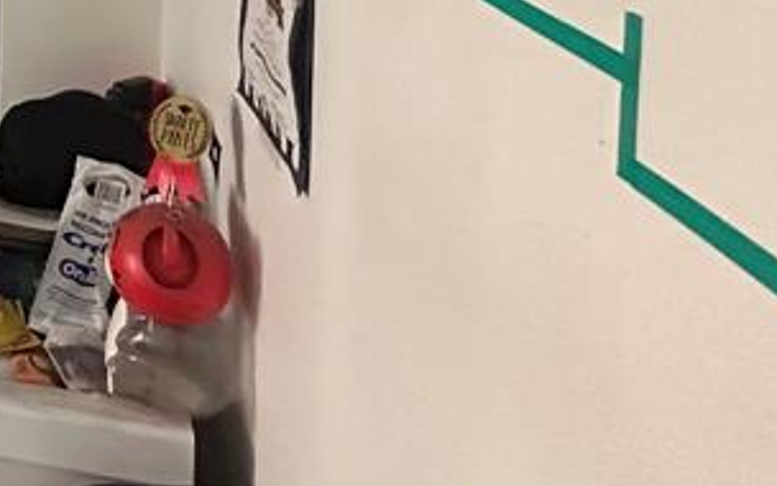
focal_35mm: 50
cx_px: -263
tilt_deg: -1.2
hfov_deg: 30.5
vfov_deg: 21.5
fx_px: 1059
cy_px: -248
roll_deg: +0.1
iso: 800
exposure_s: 1/60
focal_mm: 2.22
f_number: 2.2
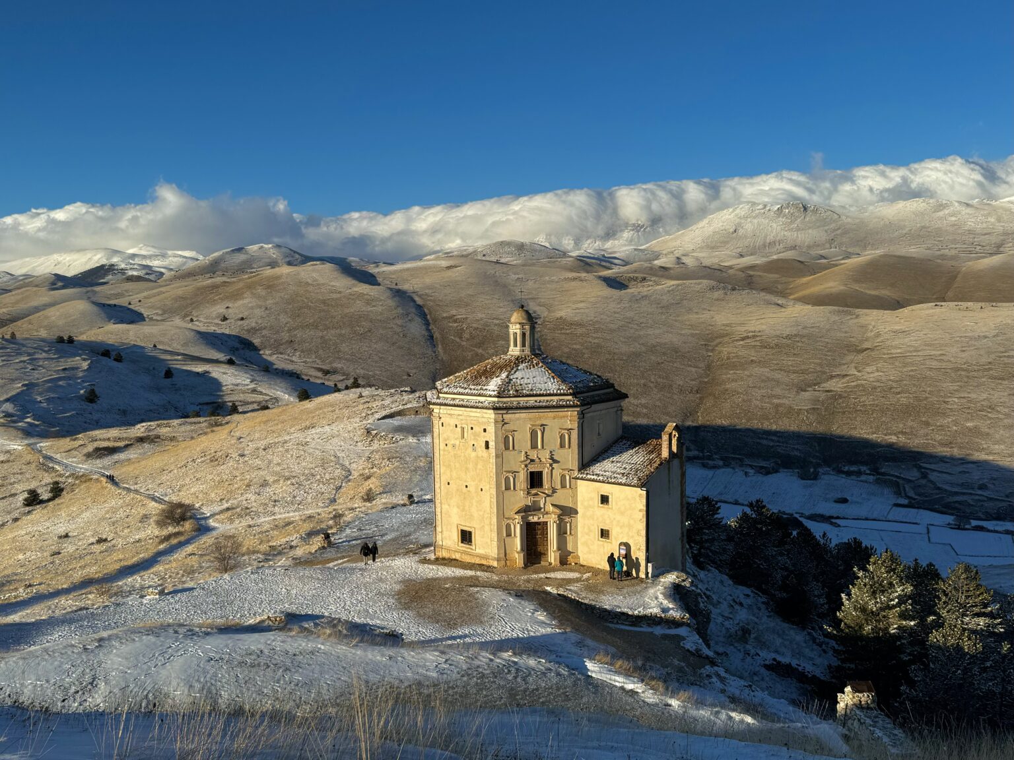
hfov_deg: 71.6
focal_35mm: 24
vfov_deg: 56.8
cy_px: 380
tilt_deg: -8.1
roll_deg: +1.1
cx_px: 507
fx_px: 703
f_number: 1.78
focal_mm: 6.86
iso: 80
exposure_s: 1/6410
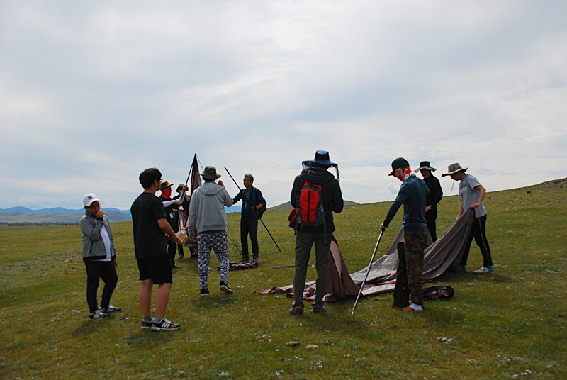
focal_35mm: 48
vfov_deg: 28.2
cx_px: 284
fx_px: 757
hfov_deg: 41.1
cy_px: 190
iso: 400
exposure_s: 1/3200
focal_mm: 32
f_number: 5.6
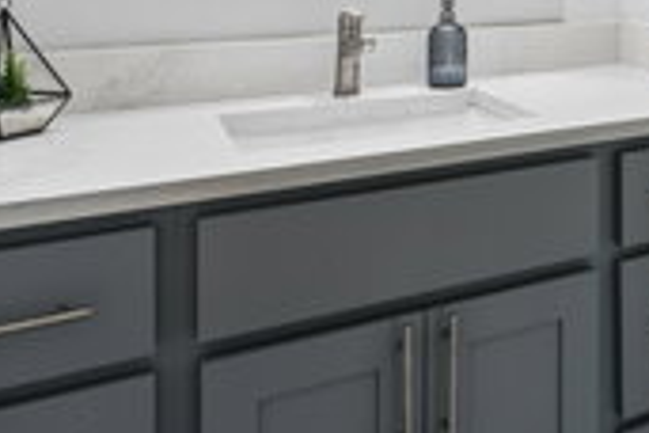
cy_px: -68
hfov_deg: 40.7
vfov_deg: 28.3
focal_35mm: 42
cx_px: 645
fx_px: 757
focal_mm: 10
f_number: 8
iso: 250
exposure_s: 1/20
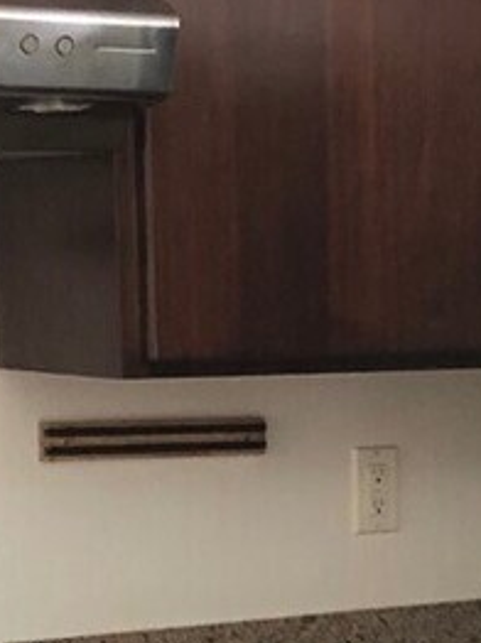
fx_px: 2858
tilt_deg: -7.6
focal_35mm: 154
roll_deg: +0.5
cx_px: 623
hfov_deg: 9.5
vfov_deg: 12.7
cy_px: 638
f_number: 1.8
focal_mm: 4
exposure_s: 1/15
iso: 40
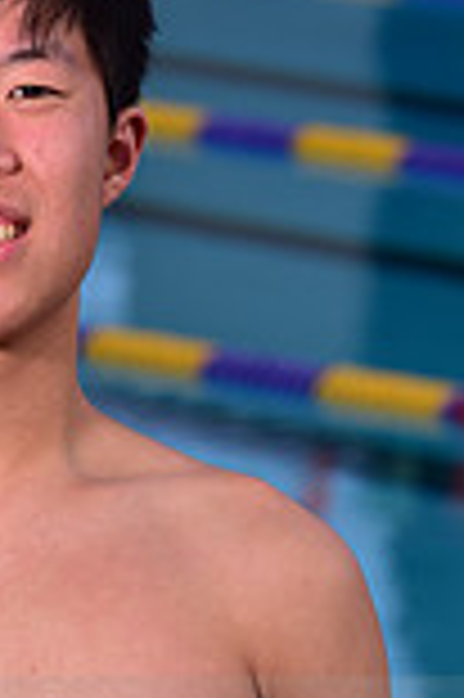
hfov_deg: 2.7
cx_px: 2
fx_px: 9784
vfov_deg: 4.1
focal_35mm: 505
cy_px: 739
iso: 80
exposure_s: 1/250
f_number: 7.1
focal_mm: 135
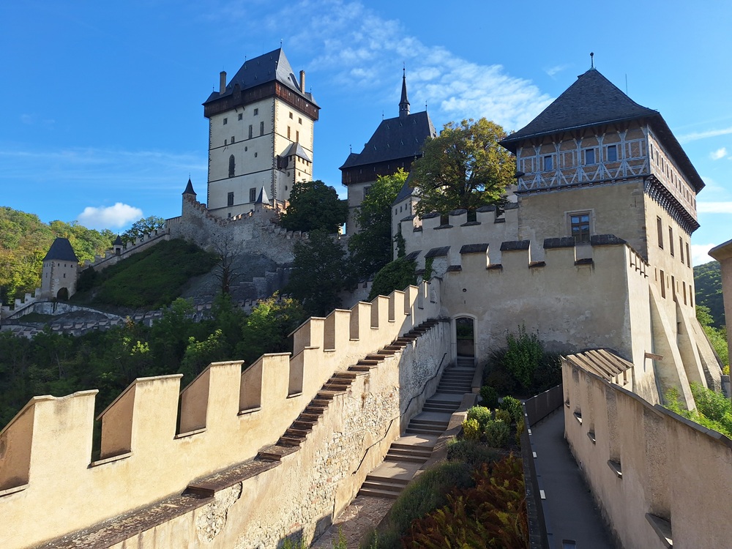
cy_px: 274
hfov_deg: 73.9
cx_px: 366
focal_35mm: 23
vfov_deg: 58.9
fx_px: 486
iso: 40
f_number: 1.8
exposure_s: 1/2445
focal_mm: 5.54
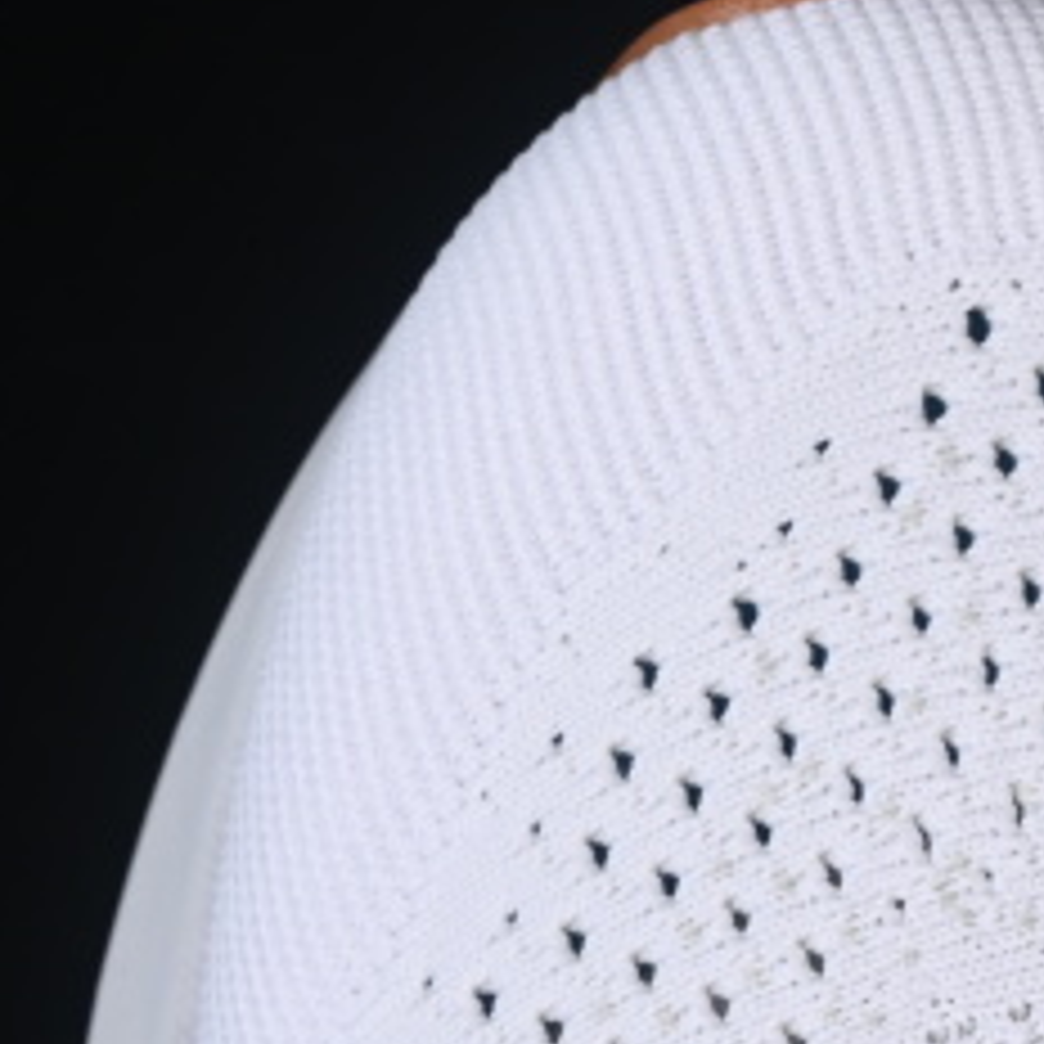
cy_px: 1082
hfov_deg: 7.9
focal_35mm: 220
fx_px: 7507
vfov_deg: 7.9
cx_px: 932
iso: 160
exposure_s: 1/100
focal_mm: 50
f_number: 7.1
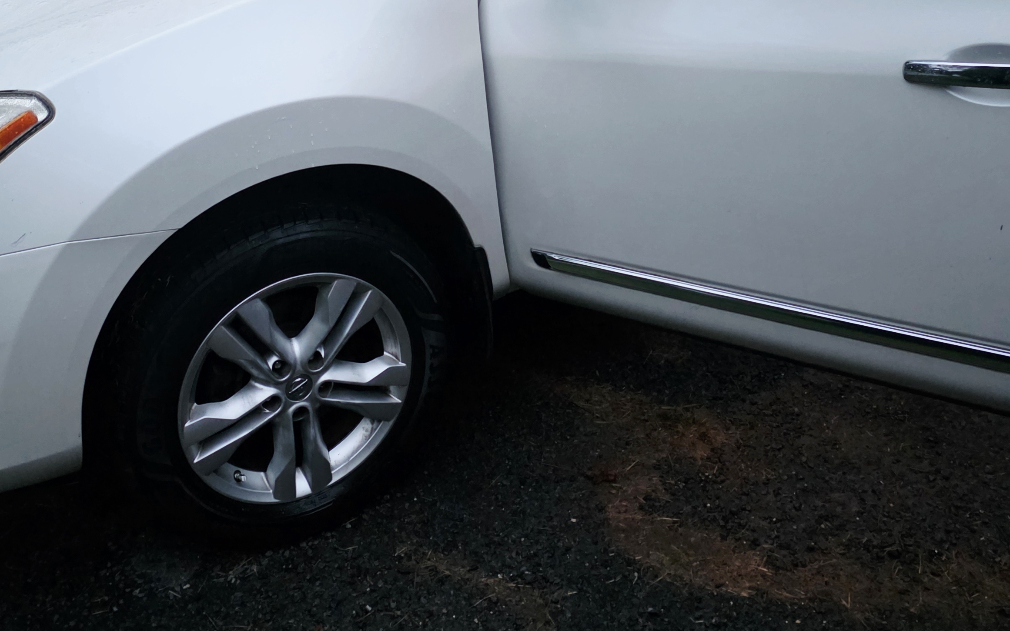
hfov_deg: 47.2
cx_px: 474
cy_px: 45
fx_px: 1156
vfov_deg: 29.1
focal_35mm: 42
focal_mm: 6.3
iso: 2000
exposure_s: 1/60.2
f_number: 1.7
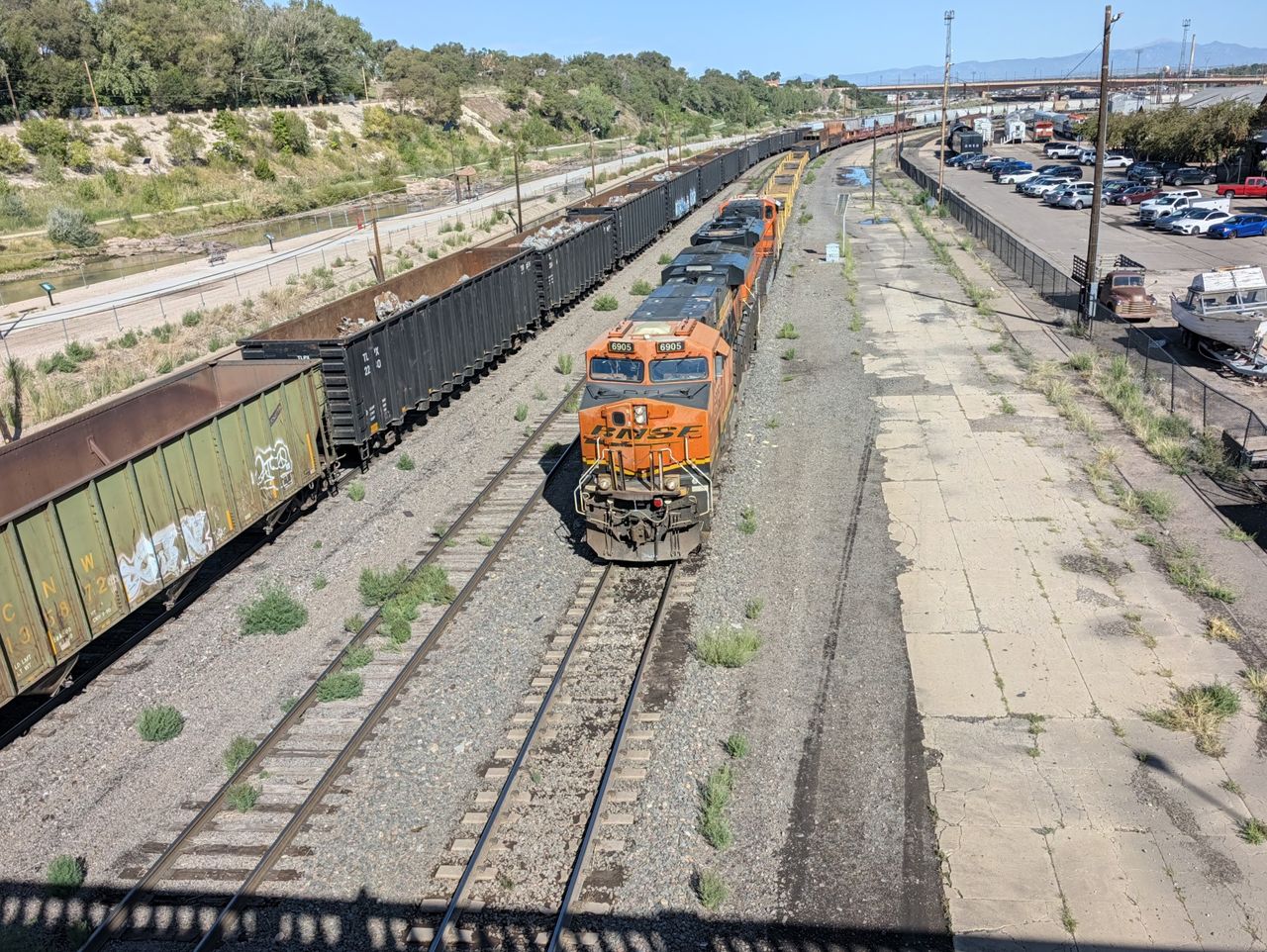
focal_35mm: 24
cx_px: 634
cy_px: 476
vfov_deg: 56.9
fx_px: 879
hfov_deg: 71.6
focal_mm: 6.9
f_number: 1.68
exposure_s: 1/1495
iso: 21
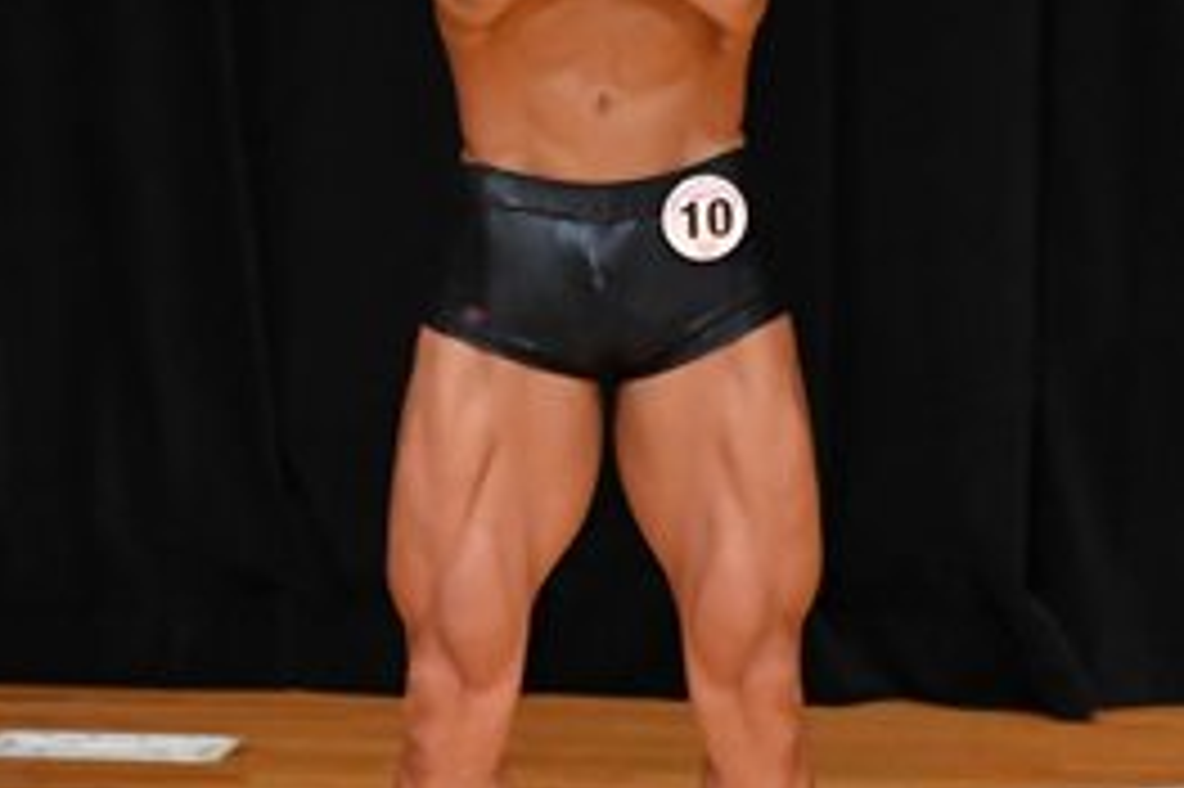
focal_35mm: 796
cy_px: 239
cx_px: -142
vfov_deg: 1.7
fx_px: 26162
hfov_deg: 2.6
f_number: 5.6
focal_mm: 180
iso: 4000
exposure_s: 1/400
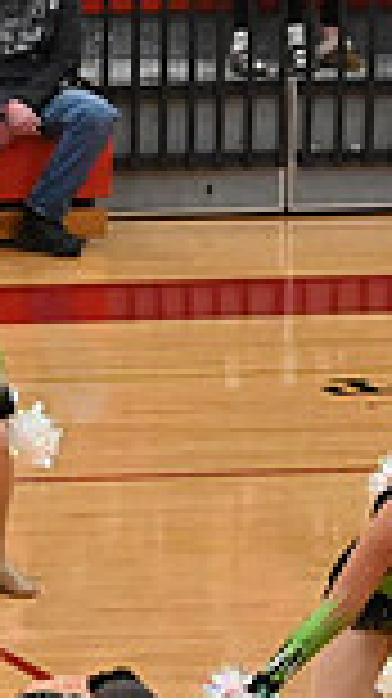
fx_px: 7644
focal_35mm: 413
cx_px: -770
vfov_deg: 5.2
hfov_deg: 2.9
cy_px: 538
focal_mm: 70
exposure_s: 1/400
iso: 8000
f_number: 4
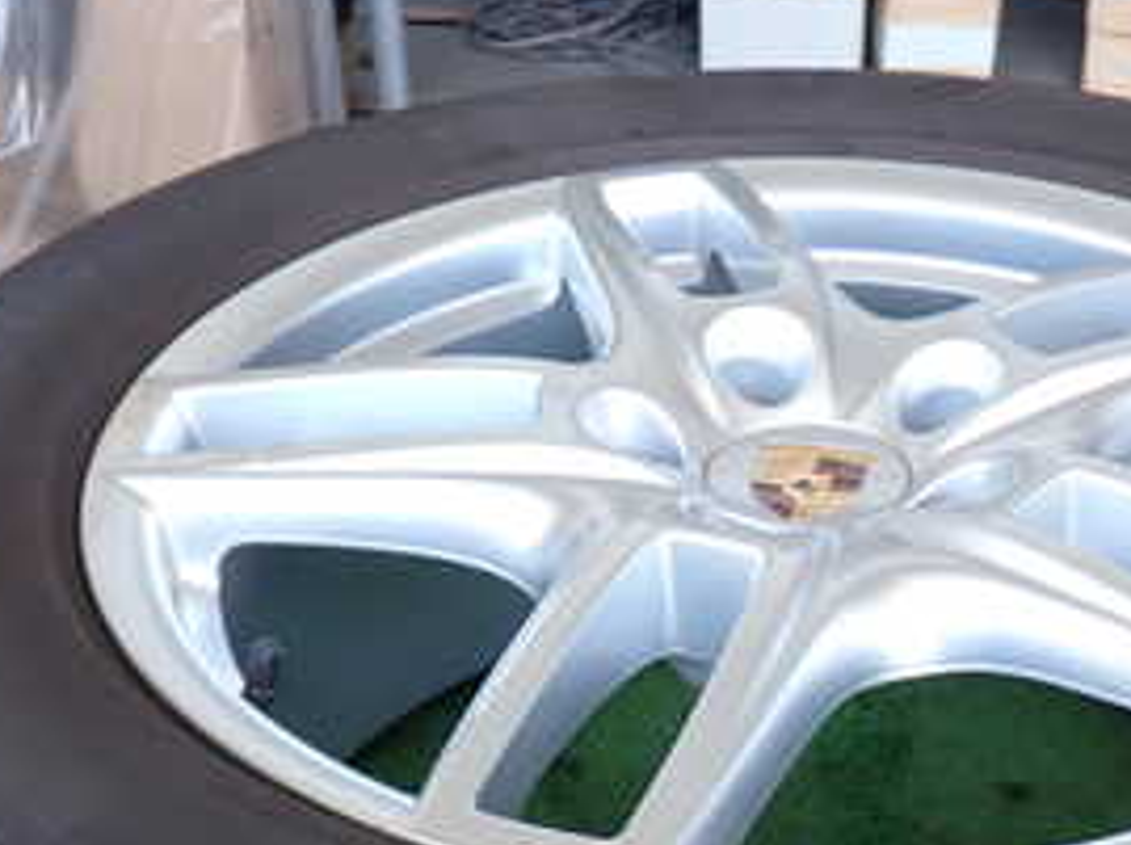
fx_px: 2186
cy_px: 820
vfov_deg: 21.2
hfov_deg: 28.7
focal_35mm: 67
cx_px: 795
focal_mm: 5.4
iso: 100
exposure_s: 1/60
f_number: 2.3
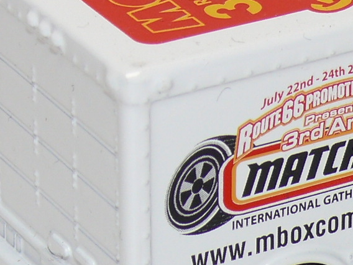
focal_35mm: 304
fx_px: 3100
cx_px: 337
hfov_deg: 6.5
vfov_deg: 4.9
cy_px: 132
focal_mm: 13.8
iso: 100
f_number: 4
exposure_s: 1/30
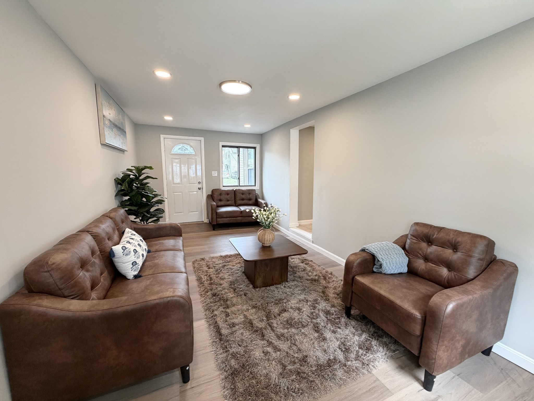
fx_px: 216
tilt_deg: -7.6
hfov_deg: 102.1
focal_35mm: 14
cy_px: 200
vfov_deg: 85.7
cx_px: 267
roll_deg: -0.3
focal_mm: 2.22
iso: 250
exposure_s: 1/120
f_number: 2.2
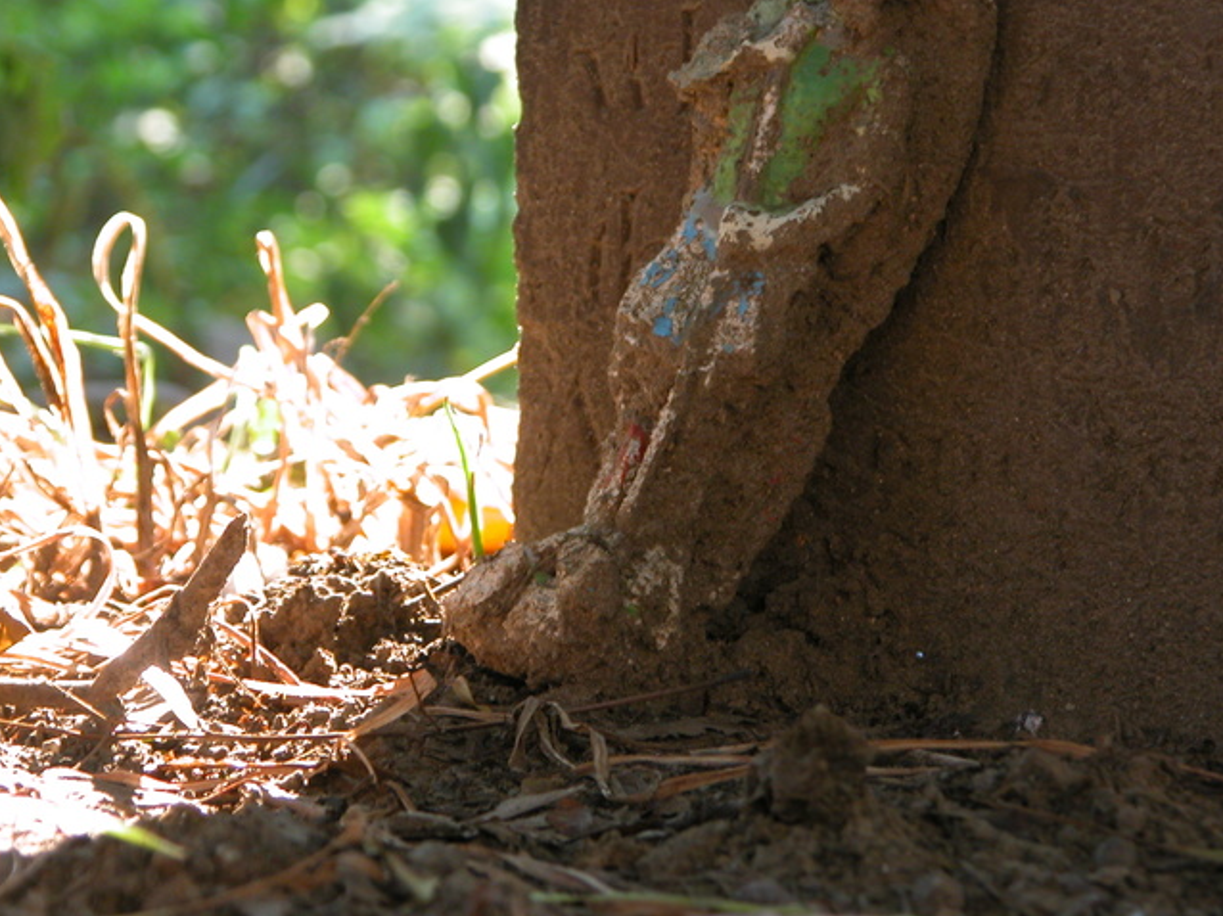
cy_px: 381
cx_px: 590
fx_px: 7063
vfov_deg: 7.4
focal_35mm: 200
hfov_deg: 9.9
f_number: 3.9
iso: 100
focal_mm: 41.1
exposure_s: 1/27.9
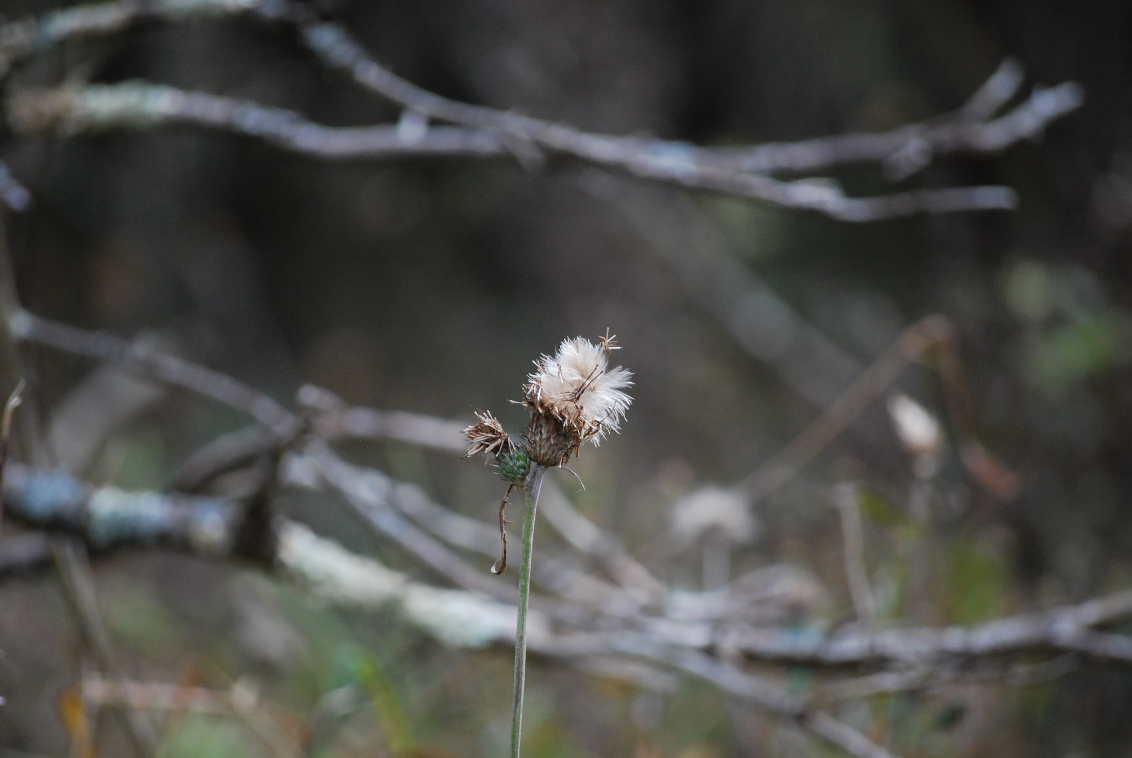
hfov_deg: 6.9
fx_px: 9445
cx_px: 566
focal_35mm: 300
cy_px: 379
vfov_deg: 4.6
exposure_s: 1/500
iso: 800
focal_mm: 200
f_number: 5.6
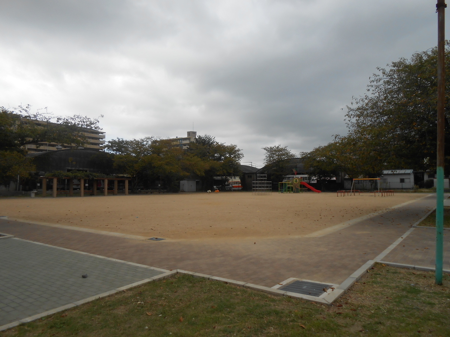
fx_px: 338
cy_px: 168
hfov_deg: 67.3
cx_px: 225
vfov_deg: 53.1
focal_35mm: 26
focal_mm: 4.6
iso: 80
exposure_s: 1/640
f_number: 3.5
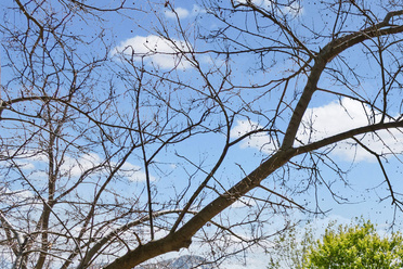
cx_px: 486
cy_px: 349
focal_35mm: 44
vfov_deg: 26.1
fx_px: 493
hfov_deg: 35.0
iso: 100
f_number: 9
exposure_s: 1/30
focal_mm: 16
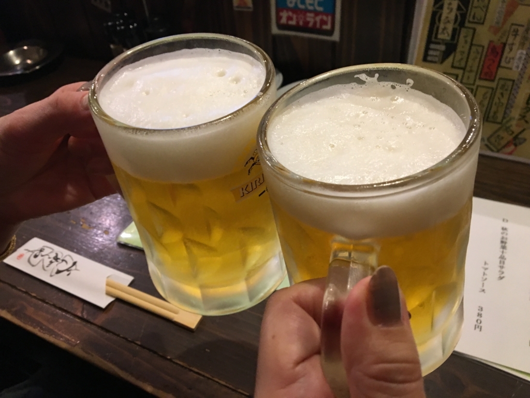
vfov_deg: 48.2
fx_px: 444
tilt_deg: -40.3
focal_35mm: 29
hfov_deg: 61.7
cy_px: 199
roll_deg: +5.6
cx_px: 265
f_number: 2.2
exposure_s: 1/30
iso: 160
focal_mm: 4.15
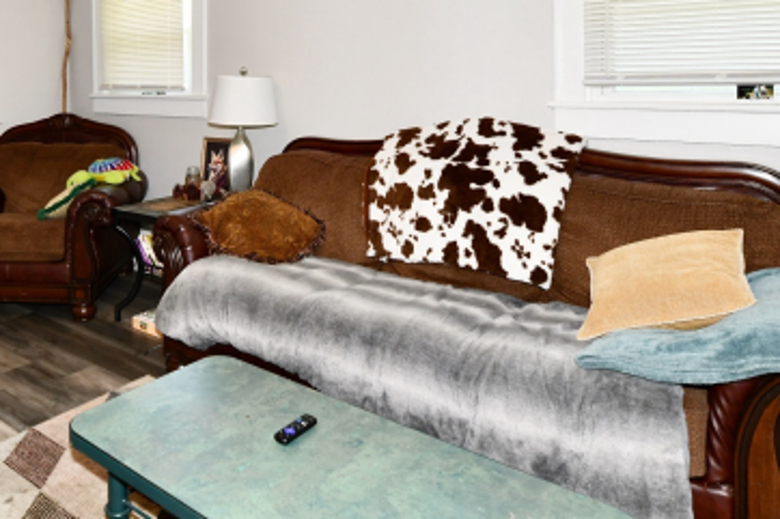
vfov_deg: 42.6
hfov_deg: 60.6
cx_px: 207
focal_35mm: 29
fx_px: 628
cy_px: 95
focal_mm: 14
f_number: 6.3
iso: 640
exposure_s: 1/60
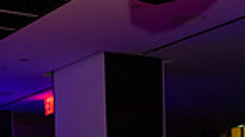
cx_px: 62
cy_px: 266
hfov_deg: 21.2
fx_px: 649
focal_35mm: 100
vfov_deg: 11.1
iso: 1600
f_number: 4
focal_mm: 24
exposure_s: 1/200
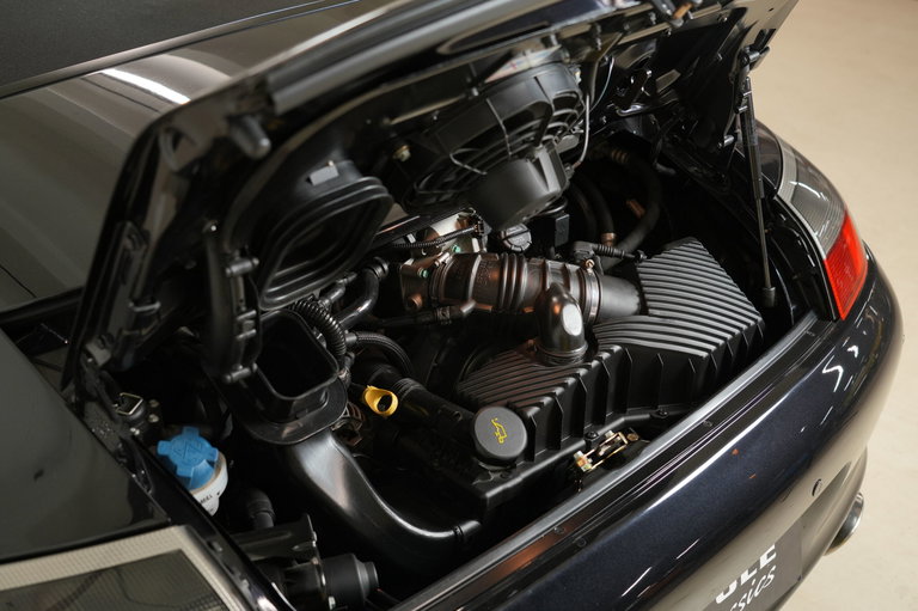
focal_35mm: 42
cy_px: 306
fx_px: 1070
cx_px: 459
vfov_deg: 31.9
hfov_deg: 46.4
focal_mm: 28
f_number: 3.2
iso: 400
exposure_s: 1/40
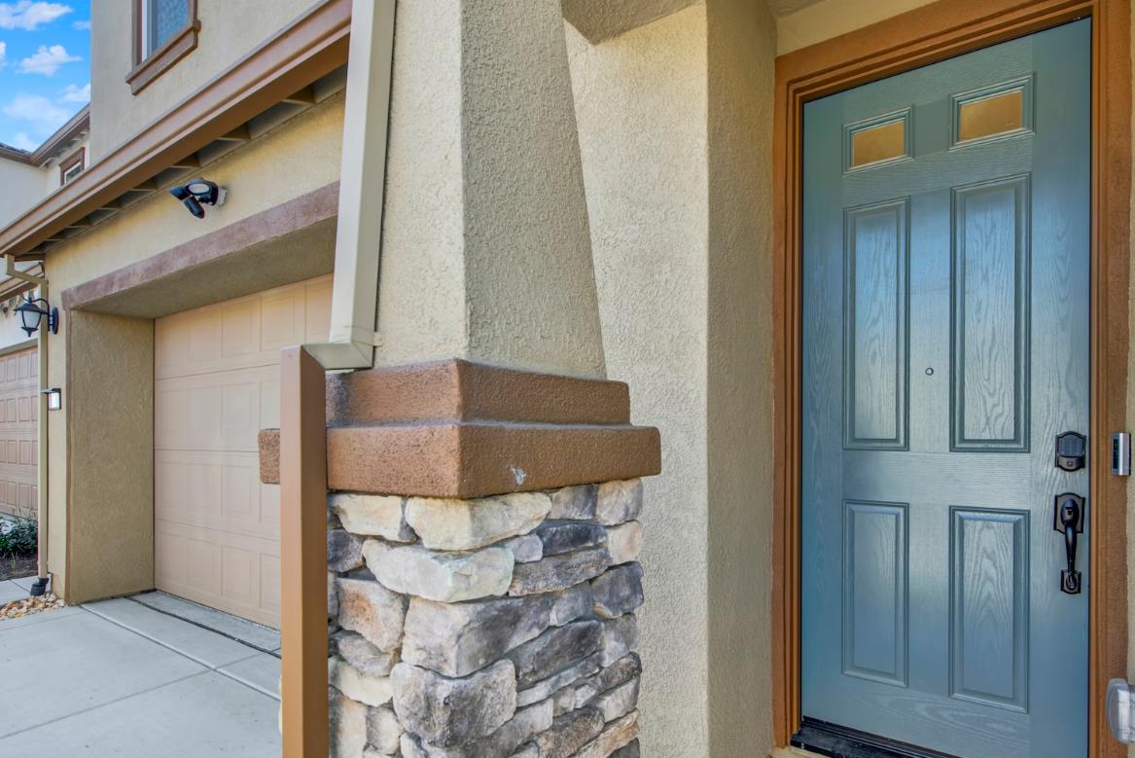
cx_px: 628
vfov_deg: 67.1
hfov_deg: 89.7
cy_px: 433
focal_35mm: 18
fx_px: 568
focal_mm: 14
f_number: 14
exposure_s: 1/8
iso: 100
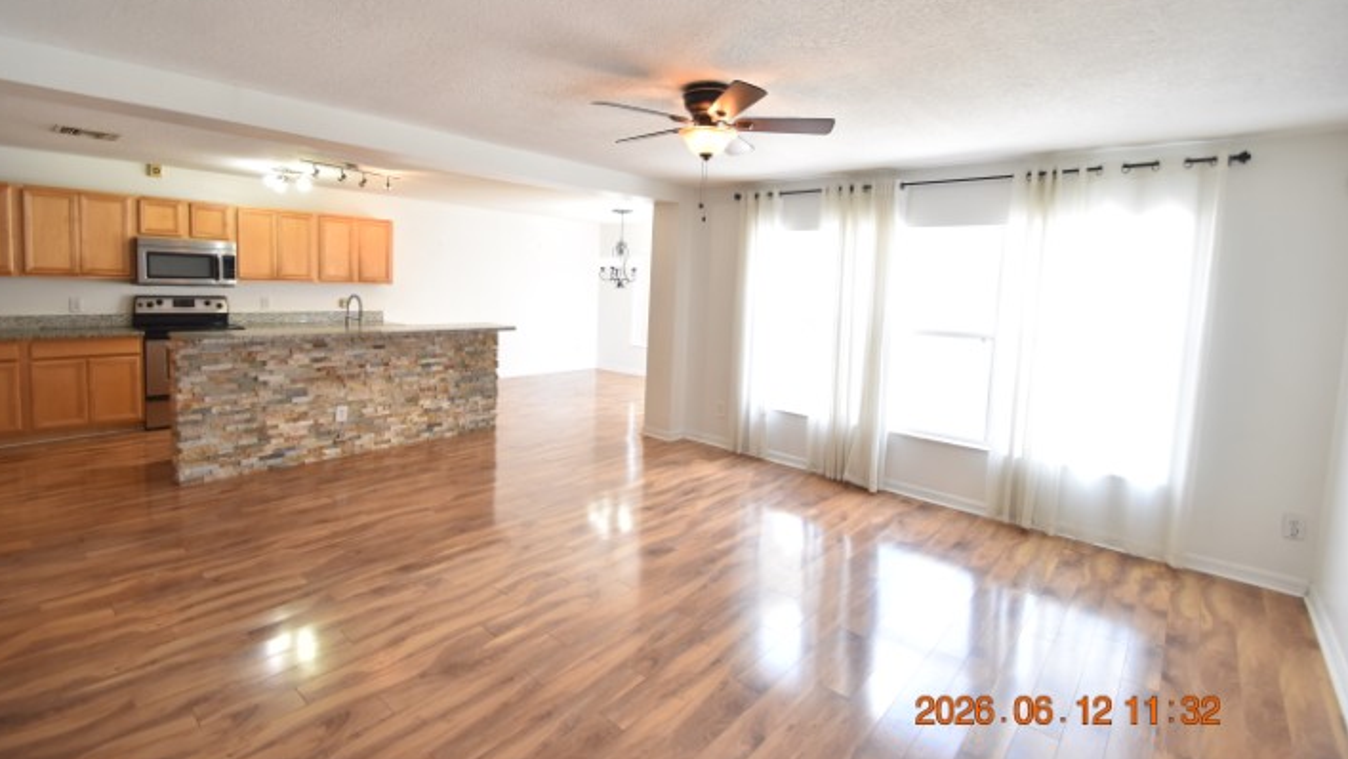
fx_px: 572
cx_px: 664
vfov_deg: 66.7
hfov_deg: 99.4
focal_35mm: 16
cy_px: 322
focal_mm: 10
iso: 800
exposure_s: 1/90
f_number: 3.5
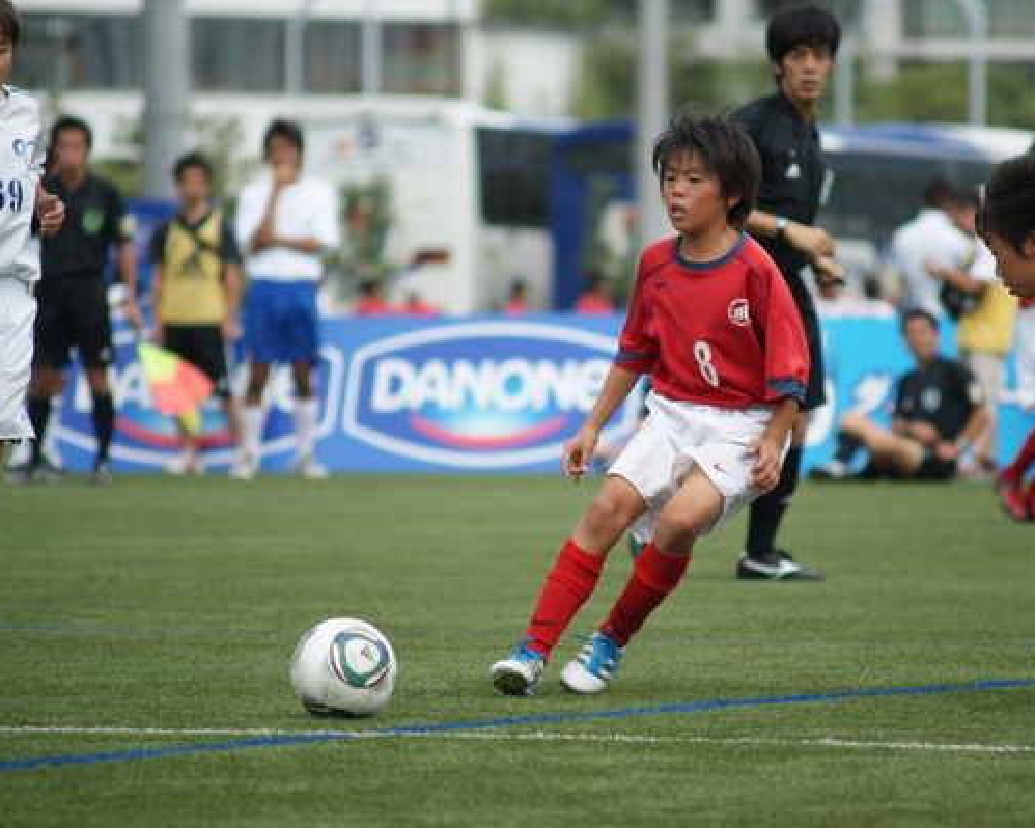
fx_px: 10903
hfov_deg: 5.4
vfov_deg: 4.3
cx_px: 585
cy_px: 414
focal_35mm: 356
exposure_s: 1/640
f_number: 4
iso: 100
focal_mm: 210
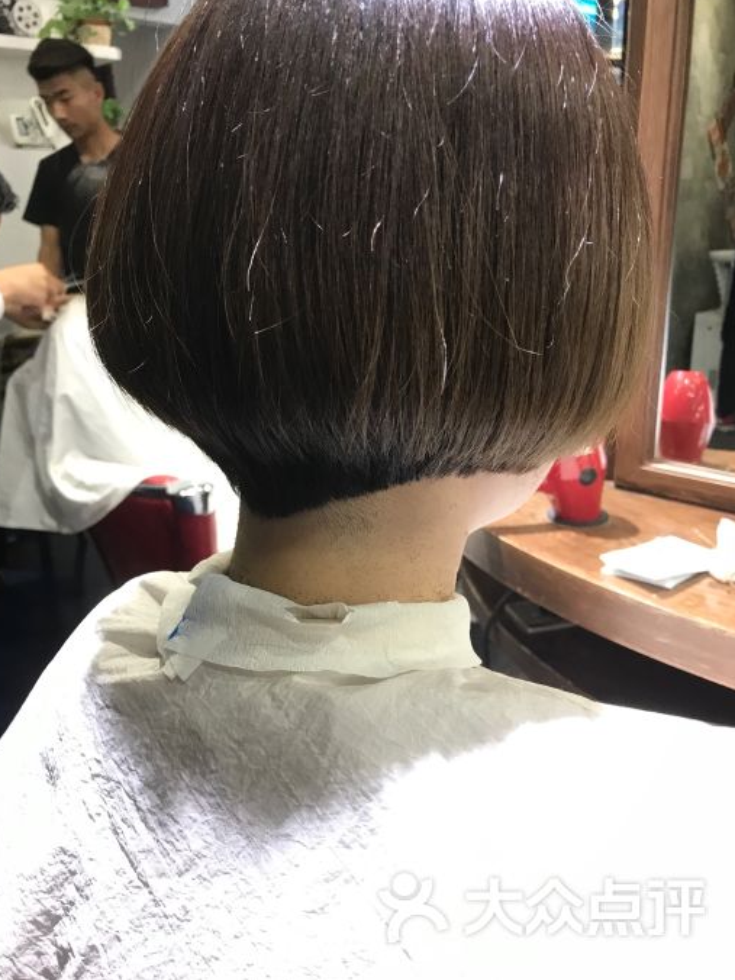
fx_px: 821
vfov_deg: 61.6
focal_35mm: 29
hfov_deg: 48.2
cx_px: 362
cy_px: 476
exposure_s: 1/25
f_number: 1.8
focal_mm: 3.99
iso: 40
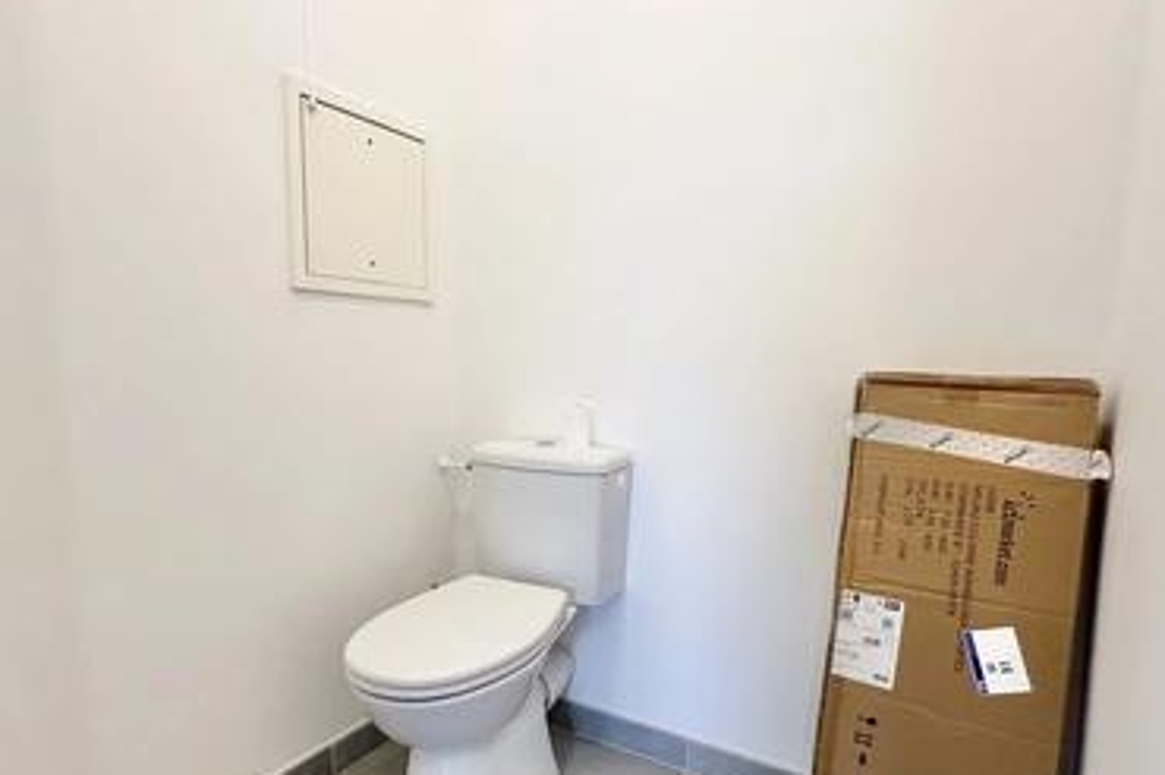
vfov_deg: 59.2
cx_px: 584
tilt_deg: -6.8
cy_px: 441
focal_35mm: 21
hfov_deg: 81.3
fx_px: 679
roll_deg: -1.0
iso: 250
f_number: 2.2
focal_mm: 2.22
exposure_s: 1/99
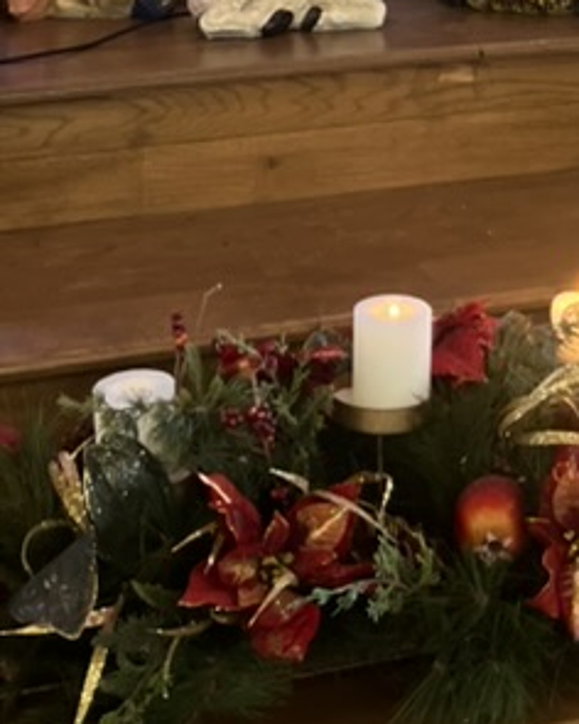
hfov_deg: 17.4
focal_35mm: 88
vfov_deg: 19.0
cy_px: -380
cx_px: 393
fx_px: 1885
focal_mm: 5.7
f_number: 1.5
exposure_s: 1/60
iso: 250
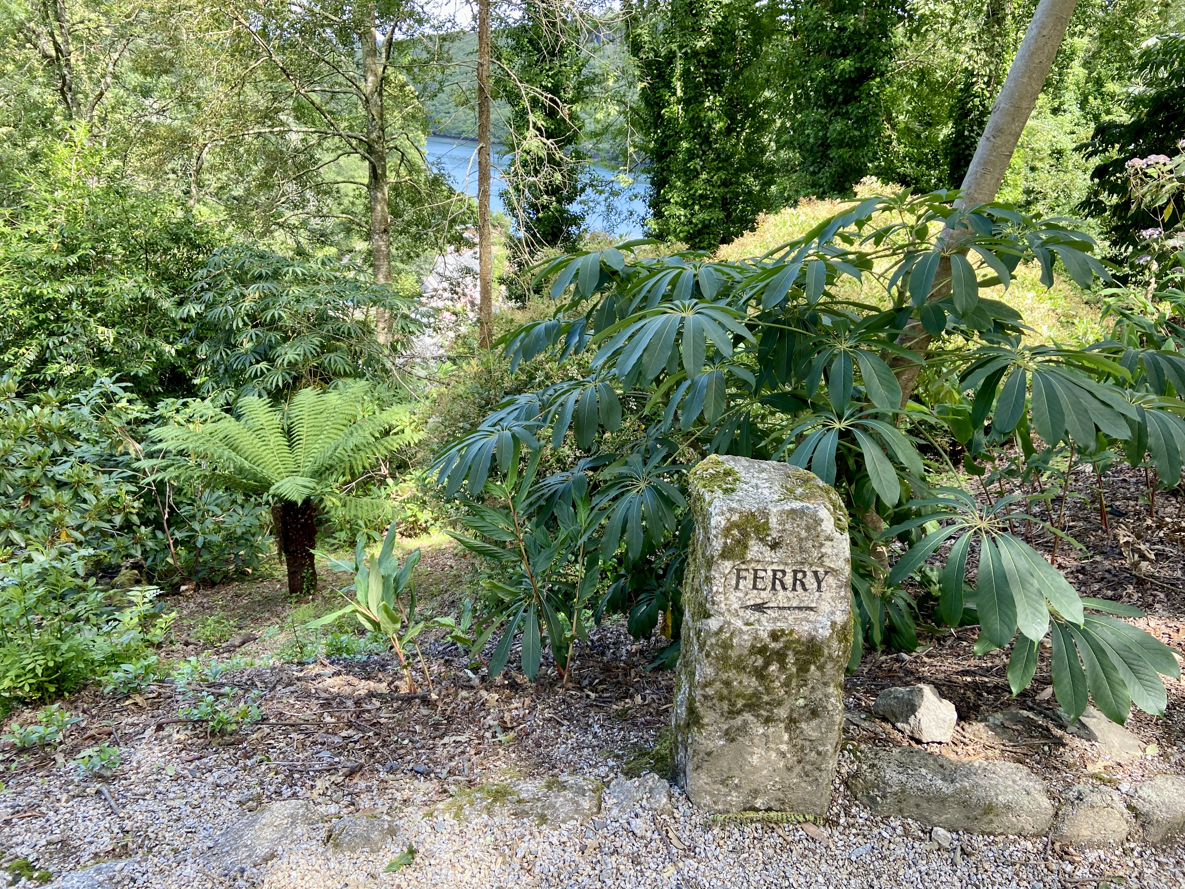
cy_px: 444
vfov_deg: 53.1
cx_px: 592
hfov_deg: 67.3
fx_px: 890
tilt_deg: -21.7
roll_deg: -2.4
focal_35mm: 26
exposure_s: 1/124
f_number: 1.8
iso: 32
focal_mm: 4.25
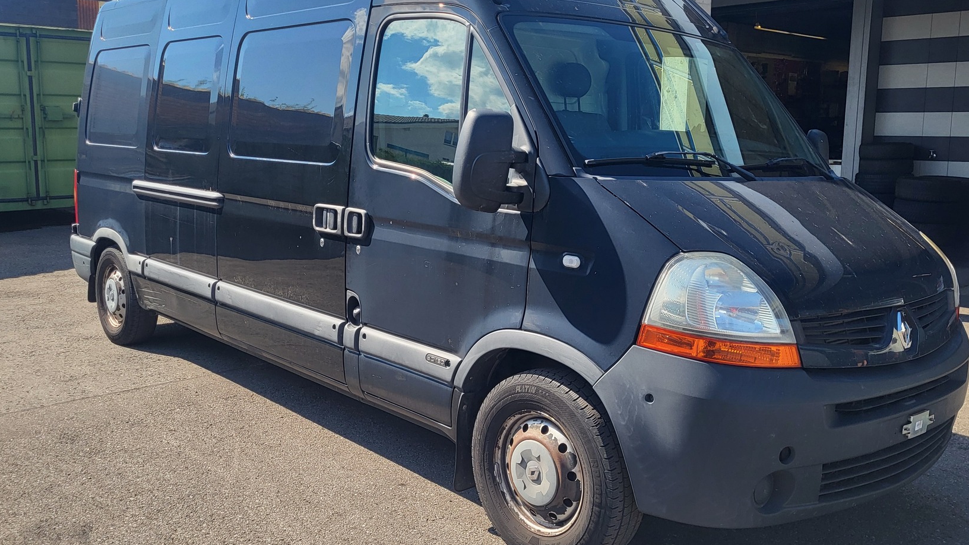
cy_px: 246
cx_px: 473
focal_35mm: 35
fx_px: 899
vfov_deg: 33.7
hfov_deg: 56.6
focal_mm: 5.4
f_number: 1.8
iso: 40
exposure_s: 1/1055
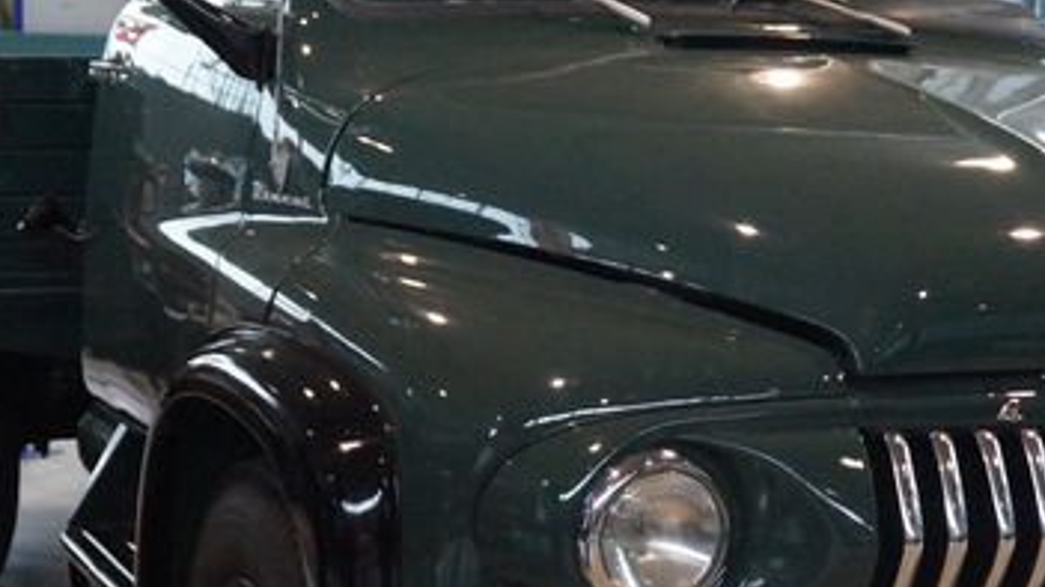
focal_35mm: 86
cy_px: 358
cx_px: 688
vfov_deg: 14.0
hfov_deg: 24.6
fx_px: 2382
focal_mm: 24
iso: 3200
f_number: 4
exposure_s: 1/160
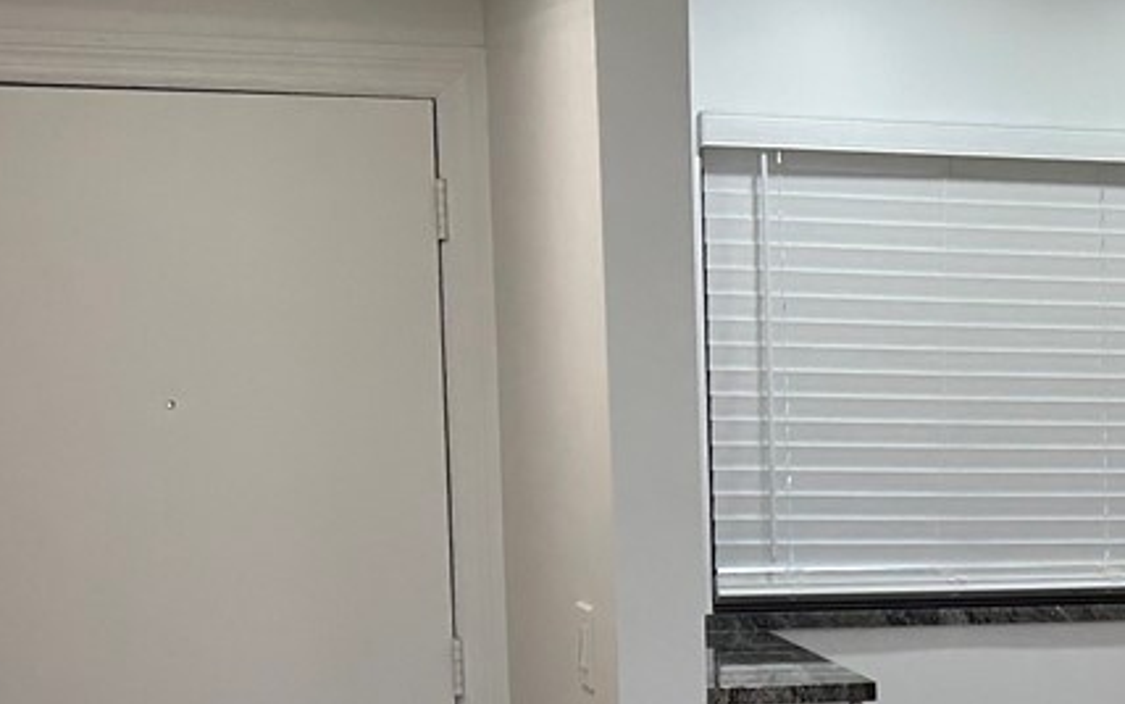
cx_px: 1388
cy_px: 767
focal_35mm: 103
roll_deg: -0.6
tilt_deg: -10.0
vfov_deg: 12.5
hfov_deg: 19.0
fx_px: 3160
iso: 64
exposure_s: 1/144
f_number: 1.5
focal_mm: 5.7
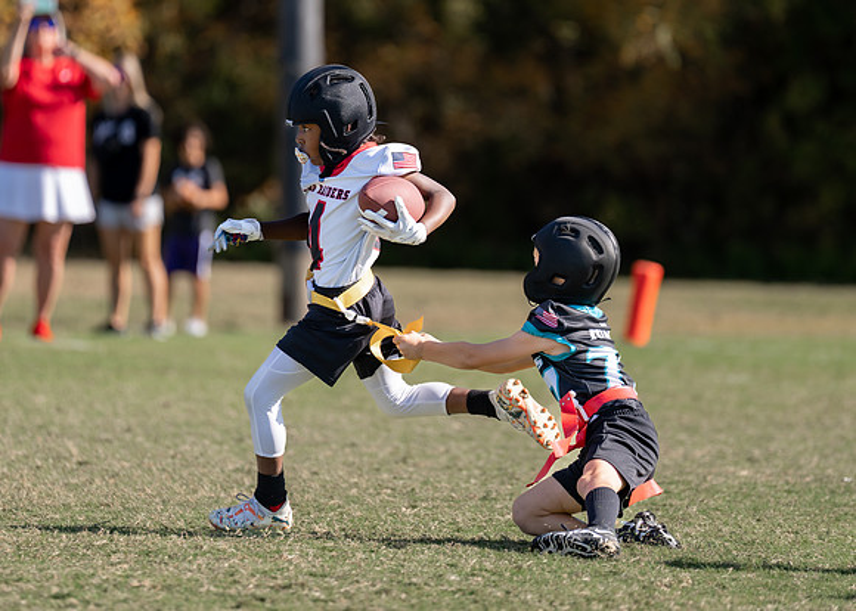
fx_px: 7126
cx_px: 409
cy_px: 186
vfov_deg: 4.9
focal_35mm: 293
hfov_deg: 6.9
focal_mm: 200
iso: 100
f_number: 2.8
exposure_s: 1/1250
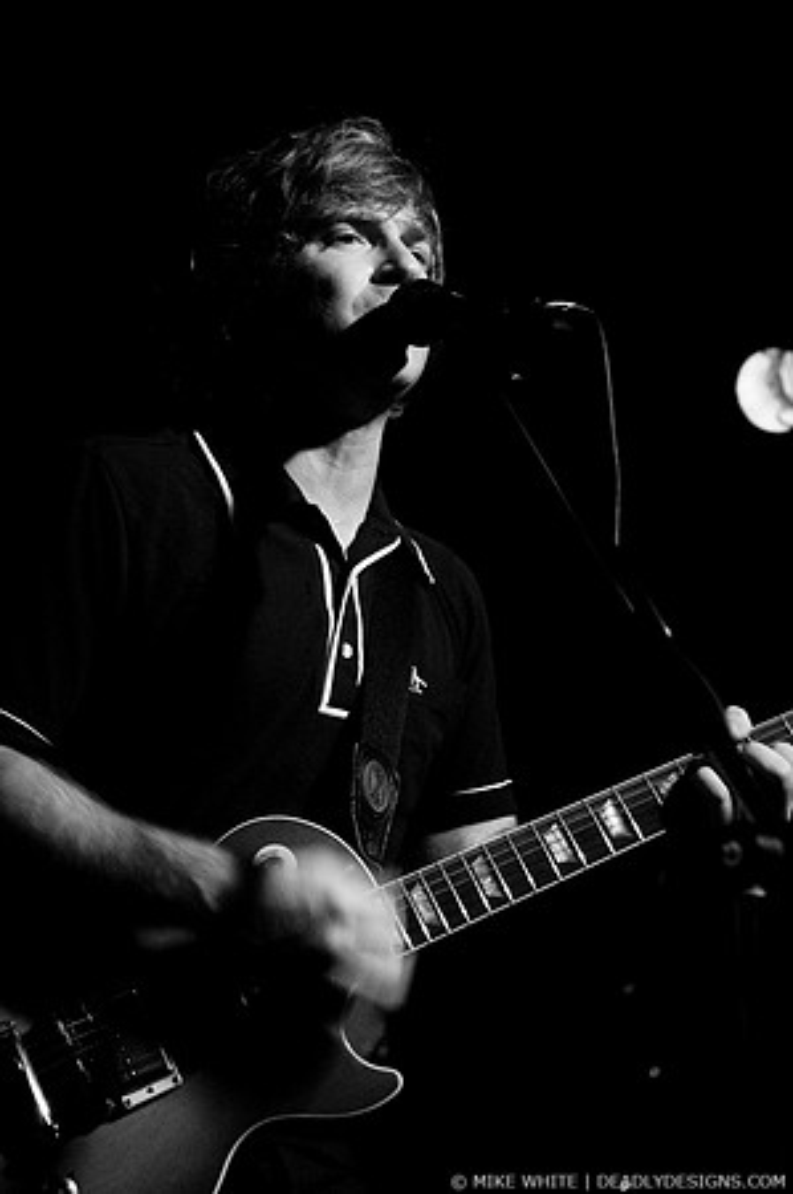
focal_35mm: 66
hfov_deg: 20.6
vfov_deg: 30.5
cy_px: 597
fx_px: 2186
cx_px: 396
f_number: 2.8
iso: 800
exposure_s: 1/60
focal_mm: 44
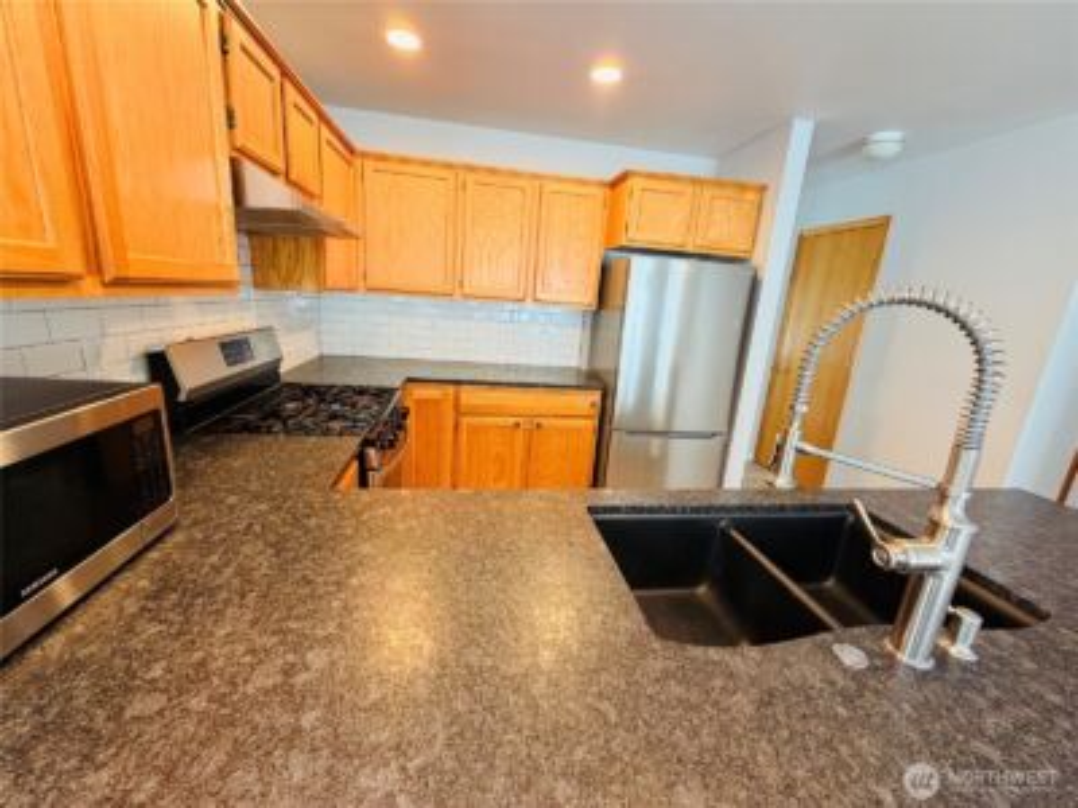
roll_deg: -4.3
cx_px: 539
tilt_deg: -14.3
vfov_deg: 85.7
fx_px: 436
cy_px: 404
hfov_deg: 102.1
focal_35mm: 14
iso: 250
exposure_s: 1/60
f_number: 2.2
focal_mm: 2.22
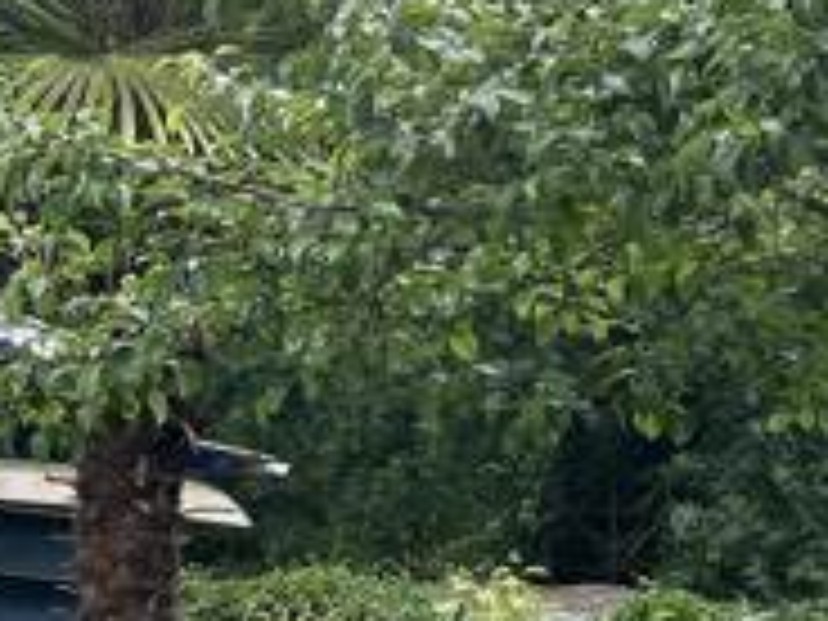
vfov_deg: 13.1
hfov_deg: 14.2
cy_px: 472
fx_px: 2703
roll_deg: -0.8
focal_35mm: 113
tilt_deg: -3.7
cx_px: -896
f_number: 1.6
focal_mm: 5.1
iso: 50
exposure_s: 1/672
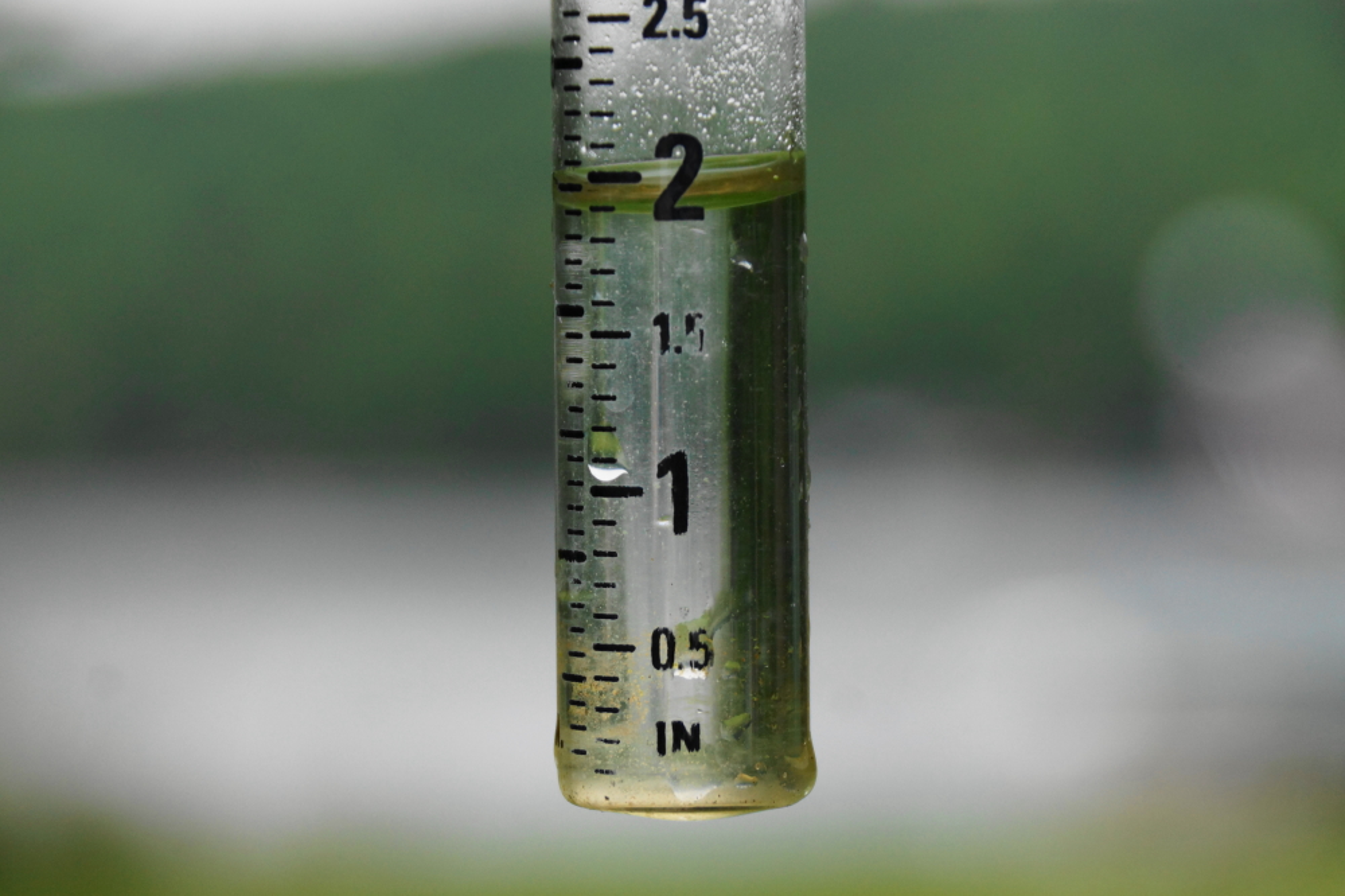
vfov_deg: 7.0
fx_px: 7283
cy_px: 448
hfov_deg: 10.6
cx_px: 672
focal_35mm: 195
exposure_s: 1/200
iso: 400
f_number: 5.6
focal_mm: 130
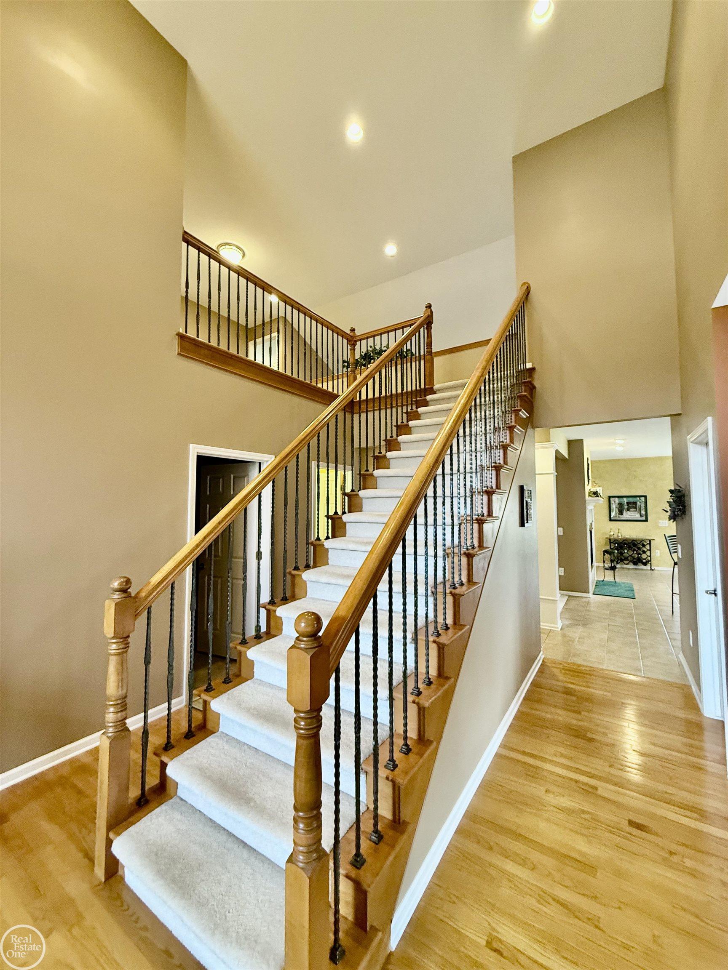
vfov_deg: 102.1
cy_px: 485
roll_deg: +0.0
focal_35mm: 14
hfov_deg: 85.7
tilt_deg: +3.7
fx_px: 393
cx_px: 364
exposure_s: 1/60
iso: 400
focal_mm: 2.22
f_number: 2.2
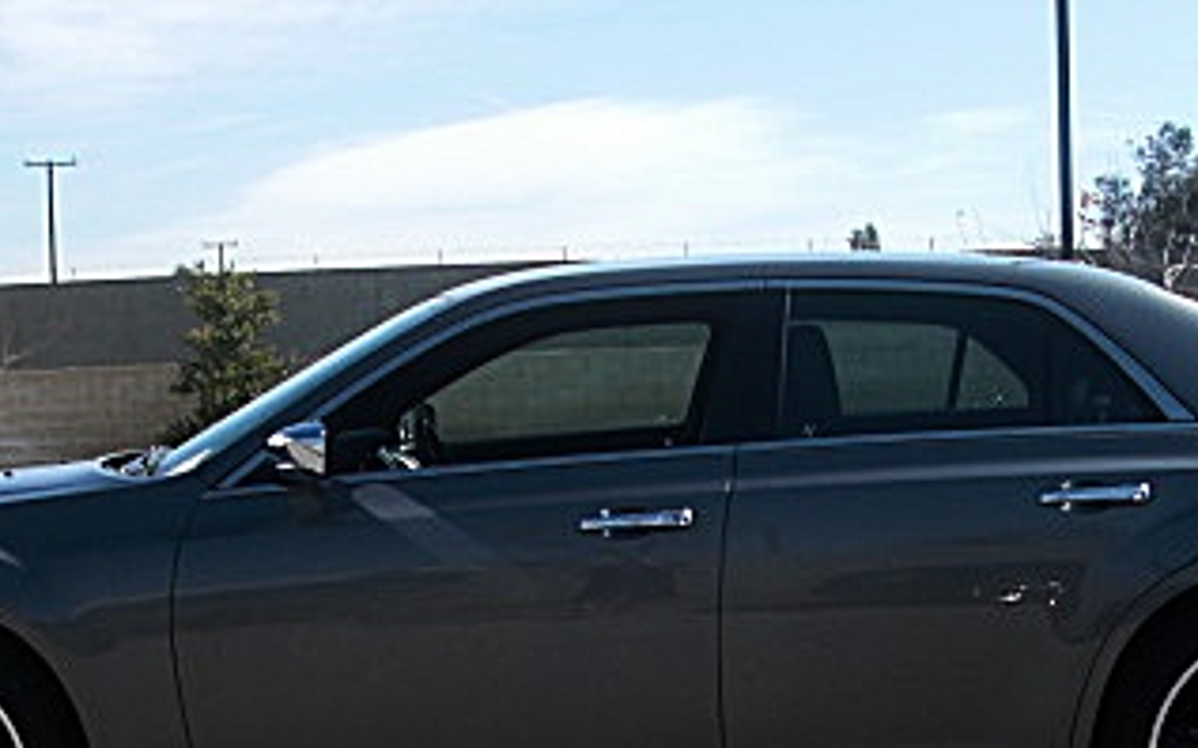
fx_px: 2514
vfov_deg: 16.5
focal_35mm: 77
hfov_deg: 26.8
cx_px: 650
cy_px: 808
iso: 50
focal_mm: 6.3
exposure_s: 1/800
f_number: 2.8
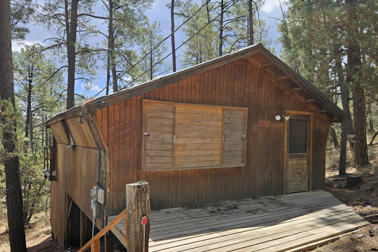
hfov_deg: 67.4
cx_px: 192
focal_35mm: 27
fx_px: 283
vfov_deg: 47.8
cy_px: 141
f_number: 1.8
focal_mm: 5.4
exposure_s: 1/752
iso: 25
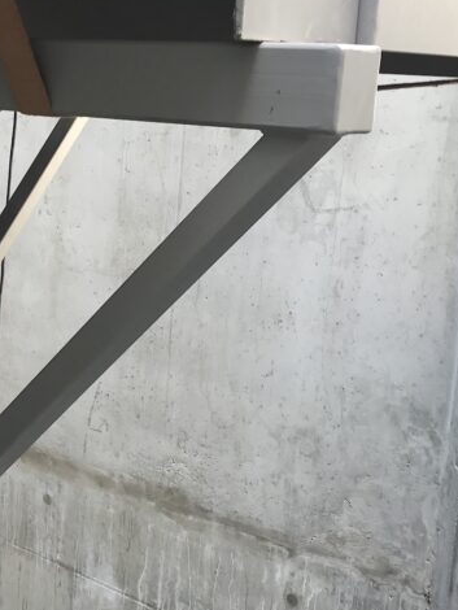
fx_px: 1075
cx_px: 31
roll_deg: -0.2
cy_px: 318
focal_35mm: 61
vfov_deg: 31.7
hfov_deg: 23.3
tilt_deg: -13.1
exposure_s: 1/129
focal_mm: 3.99
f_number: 1.8
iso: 20
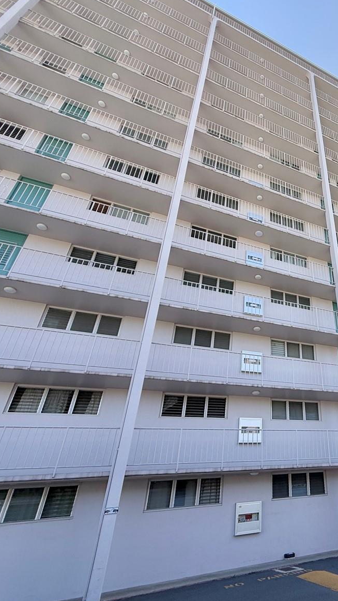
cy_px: 296
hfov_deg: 46.6
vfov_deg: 83.8
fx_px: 334
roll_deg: +6.0
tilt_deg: +31.6
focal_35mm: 21
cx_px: 323
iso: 40
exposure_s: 1/613
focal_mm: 2.22
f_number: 2.2
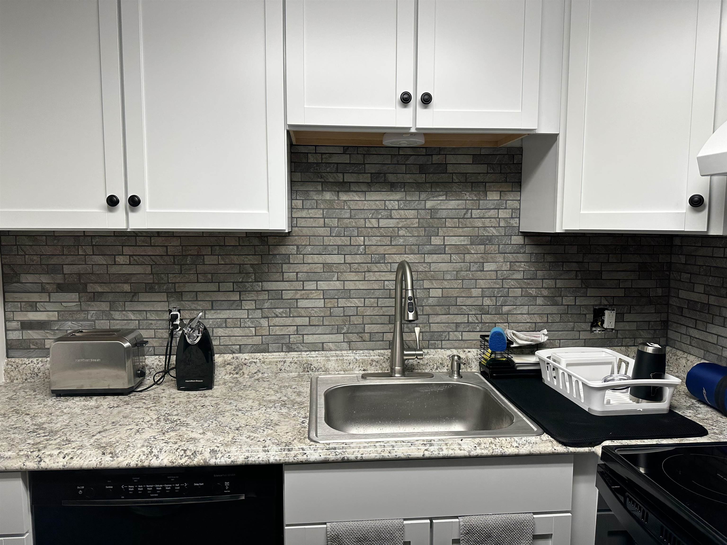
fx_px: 504
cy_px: 272
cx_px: 364
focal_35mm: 24
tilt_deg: -5.4
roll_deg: -0.6
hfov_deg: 71.6
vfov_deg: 56.8
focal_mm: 6.86
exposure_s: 1/120
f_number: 1.78
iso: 160
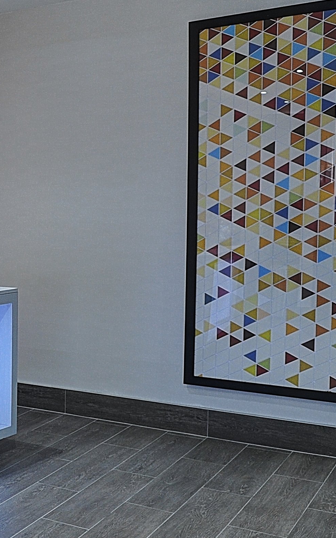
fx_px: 1011
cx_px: -259
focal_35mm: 69
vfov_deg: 29.8
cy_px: 254
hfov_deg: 16.1
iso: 800
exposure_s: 1/15
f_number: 7.1
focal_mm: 25
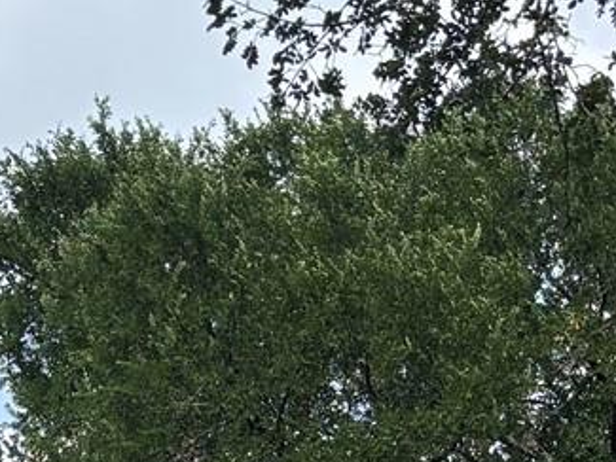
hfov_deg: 12.0
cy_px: 1089
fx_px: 2919
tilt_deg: +7.0
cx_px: 290
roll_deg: +2.1
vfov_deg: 8.3
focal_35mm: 164
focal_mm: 5.96
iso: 50
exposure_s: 1/2398
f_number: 1.6
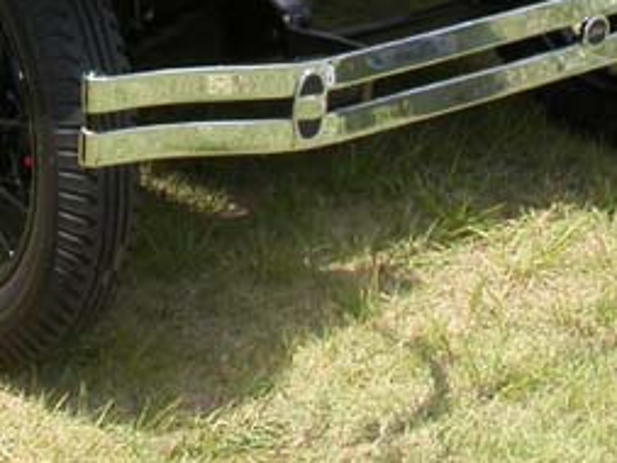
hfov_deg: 16.1
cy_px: -227
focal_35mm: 120
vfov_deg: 11.8
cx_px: 20
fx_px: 2140
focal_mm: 7.85
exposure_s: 1/229
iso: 100
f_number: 6.7
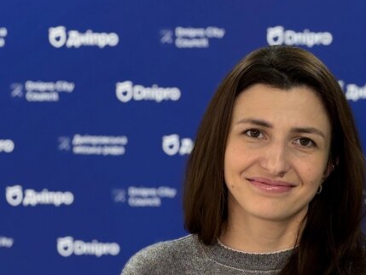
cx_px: 254
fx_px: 1132
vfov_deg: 13.7
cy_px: 266
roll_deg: +0.3
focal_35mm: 107
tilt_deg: -8.7
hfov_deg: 18.3
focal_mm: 5.96
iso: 100
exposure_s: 1/50
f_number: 1.6
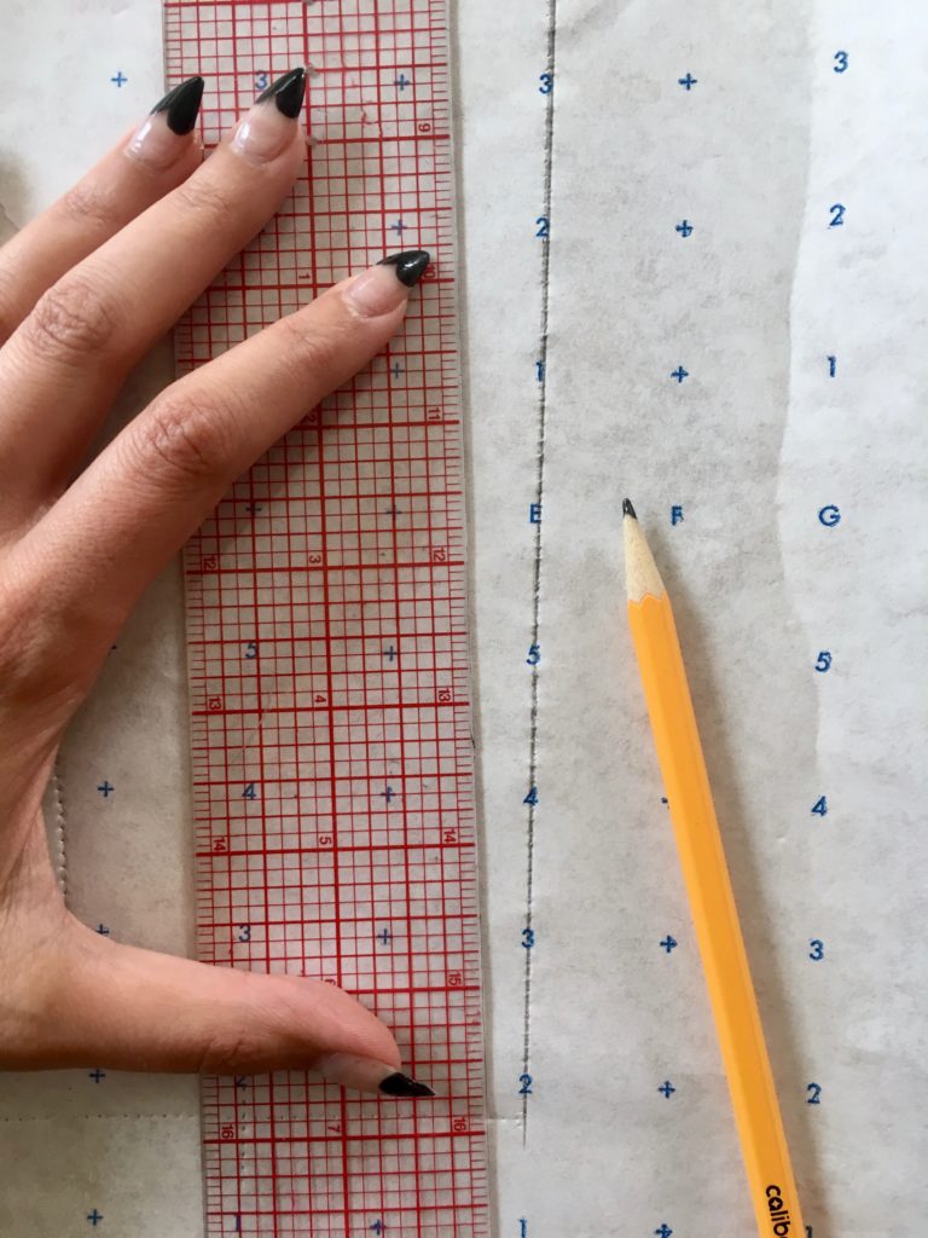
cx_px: 464
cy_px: 619
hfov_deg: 48.2
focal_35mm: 29
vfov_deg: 61.7
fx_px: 1037
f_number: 2.2
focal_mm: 4.15
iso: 32
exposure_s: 1/30
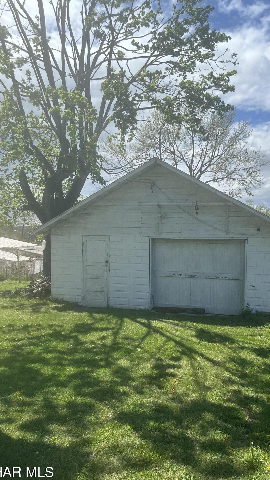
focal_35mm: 27
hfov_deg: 42.6
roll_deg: -2.3
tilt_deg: -1.4
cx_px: 168
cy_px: 247
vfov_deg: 69.9
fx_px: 344
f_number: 1.78
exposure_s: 1/5525
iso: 80
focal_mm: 6.86
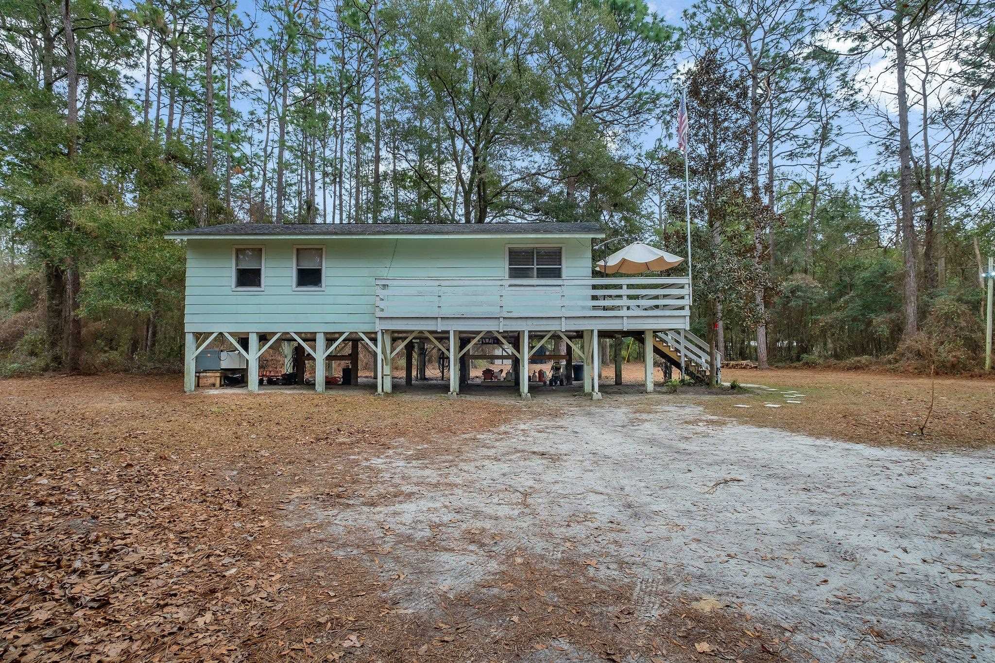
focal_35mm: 17
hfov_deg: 93.3
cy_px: 332
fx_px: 470
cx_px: 498
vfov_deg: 70.4
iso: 320
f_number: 8
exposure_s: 1/75
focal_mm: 11
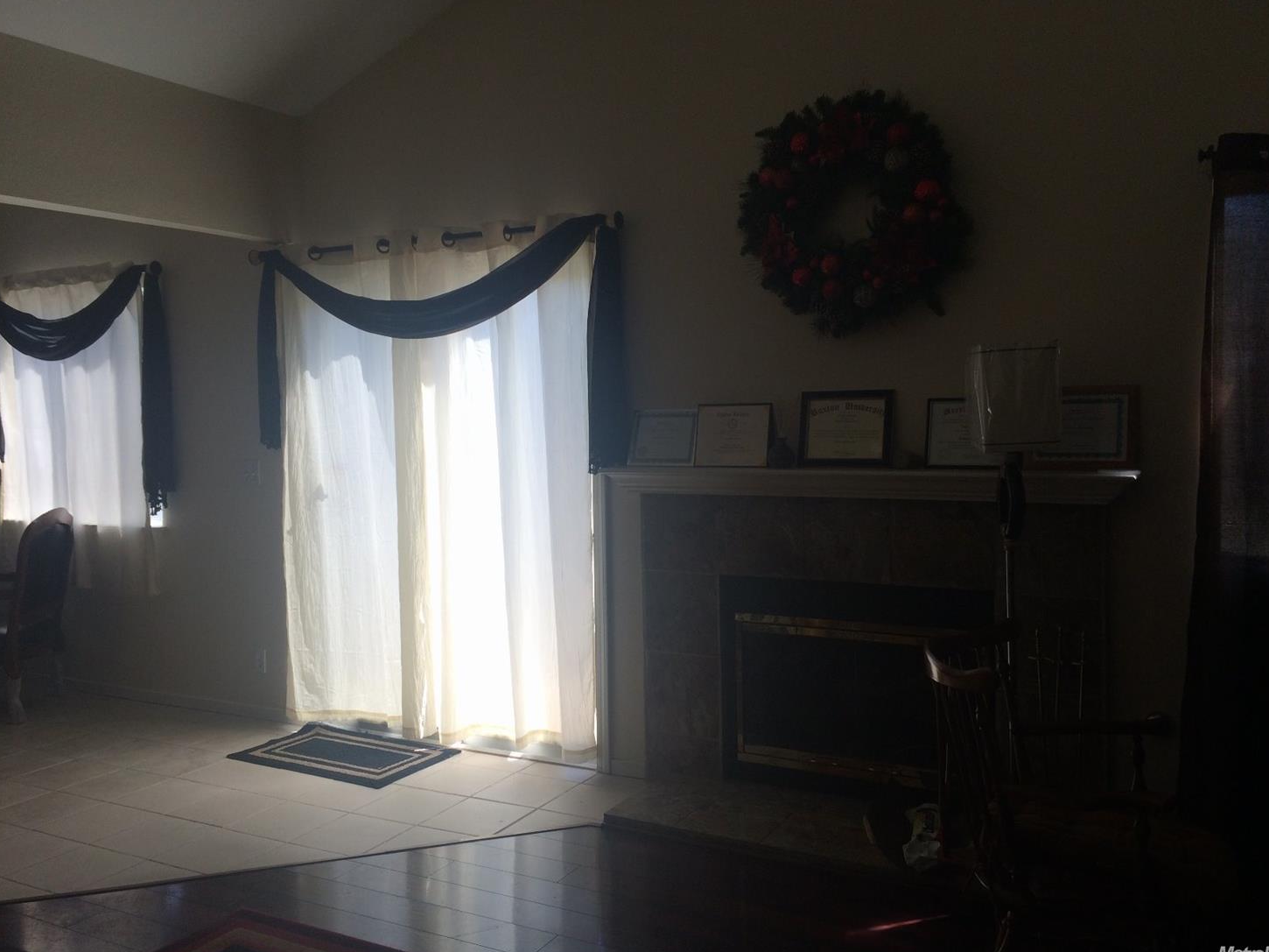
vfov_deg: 46.8
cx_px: 649
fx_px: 1100
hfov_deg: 60.0
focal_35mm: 30
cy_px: 471
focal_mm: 4.15
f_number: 2.2
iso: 32
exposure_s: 1/287
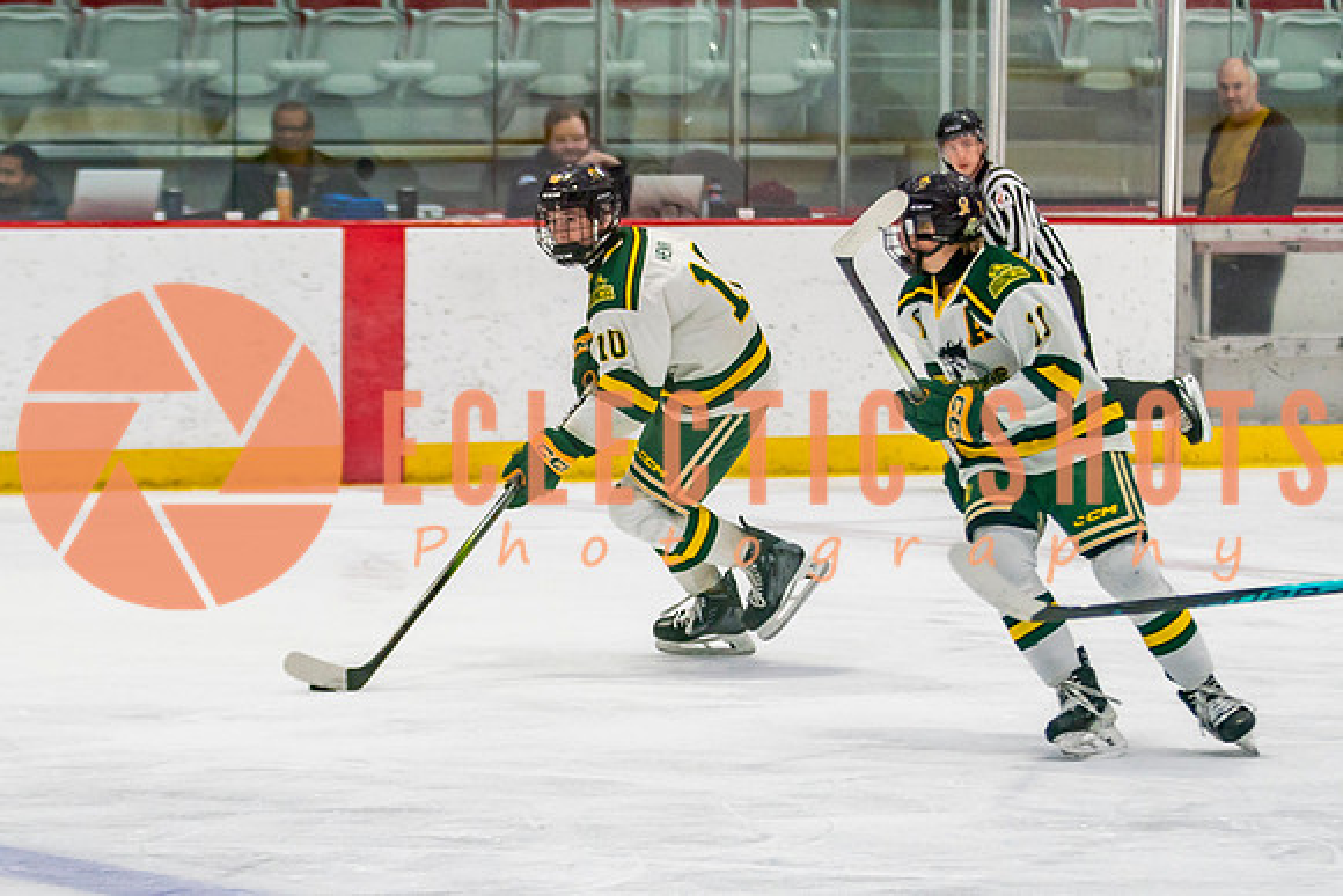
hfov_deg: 8.9
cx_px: 583
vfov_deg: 6.0
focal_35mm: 231
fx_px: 8603
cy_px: 527
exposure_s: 1/640
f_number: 2.8
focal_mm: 102
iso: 640
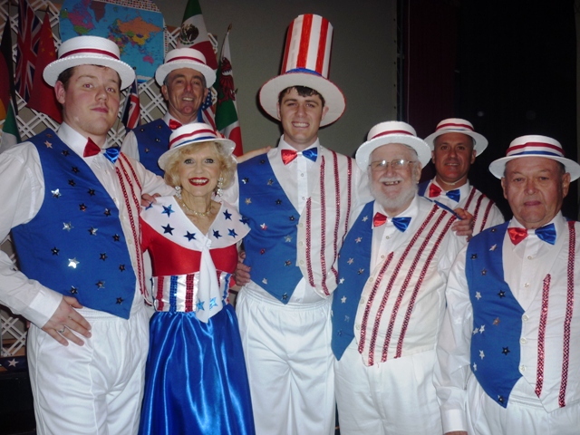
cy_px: 218
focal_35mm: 33
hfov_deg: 55.4
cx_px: 290
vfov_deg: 42.9
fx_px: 553
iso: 100
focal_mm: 5.5
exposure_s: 1/30
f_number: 2.8
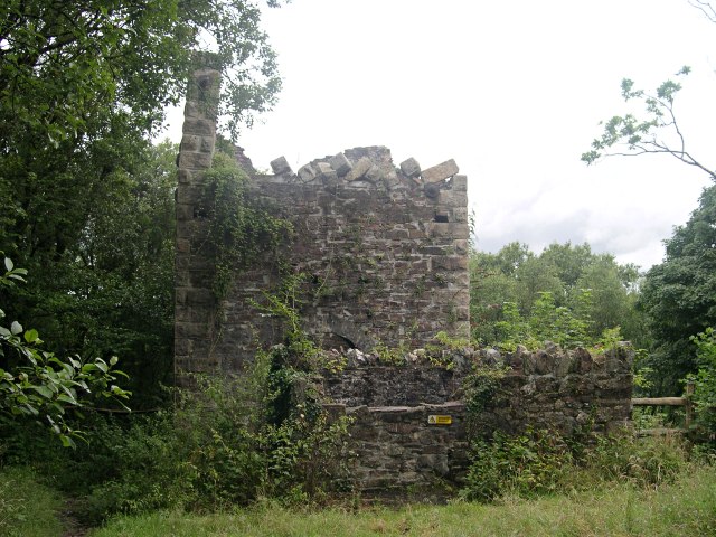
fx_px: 786
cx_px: 358
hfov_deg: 49.0
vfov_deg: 37.7
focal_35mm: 38
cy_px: 268
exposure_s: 1/668
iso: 100
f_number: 2.8
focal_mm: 8
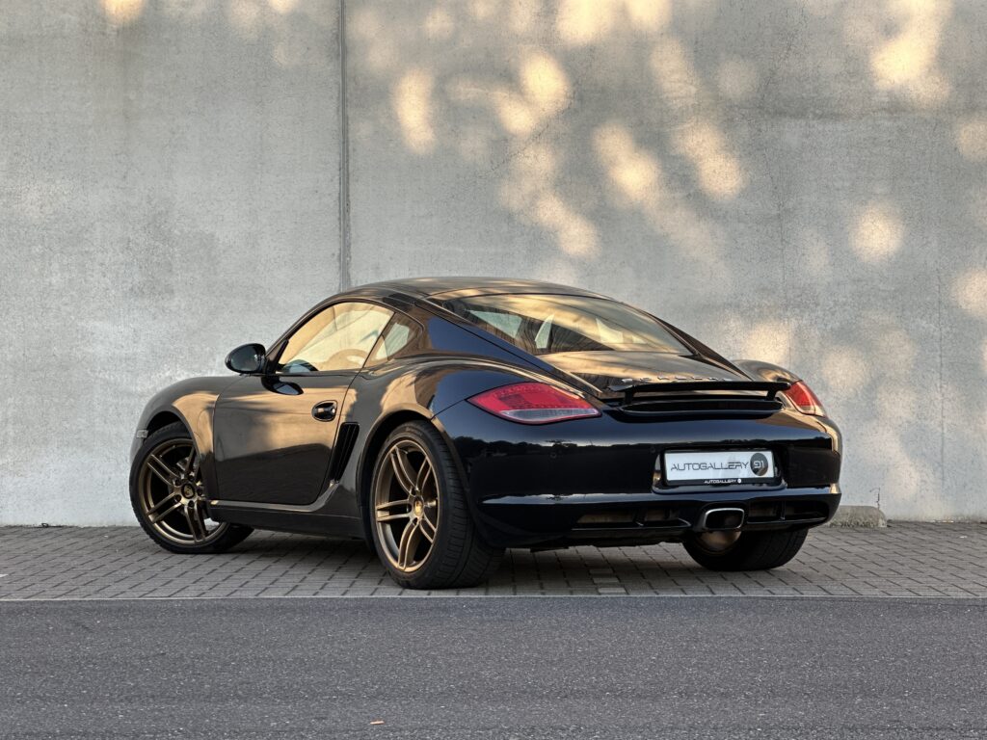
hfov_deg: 25.3
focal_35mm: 77
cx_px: 494
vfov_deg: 19.1
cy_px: 370
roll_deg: -0.2
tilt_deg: +1.8
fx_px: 2195
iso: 50
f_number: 2.8
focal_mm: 9
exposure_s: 1/121
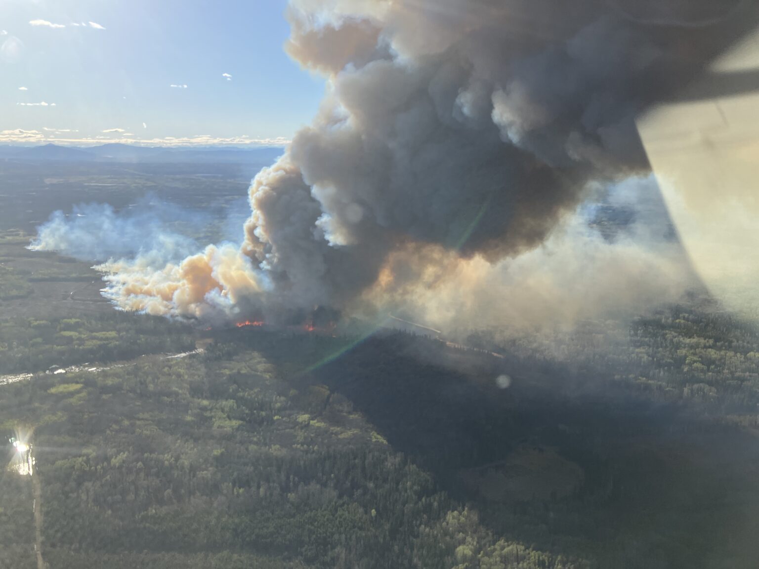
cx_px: 380
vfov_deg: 49.7
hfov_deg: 63.4
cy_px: 284
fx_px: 614
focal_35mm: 28
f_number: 1.8
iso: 32
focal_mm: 3.99
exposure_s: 1/1473
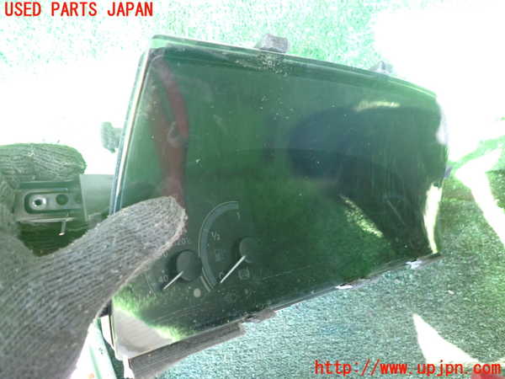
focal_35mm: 25
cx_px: 252
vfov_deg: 54.9
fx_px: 365
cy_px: 190
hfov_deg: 69.4
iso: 400
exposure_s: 1/30
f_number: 2
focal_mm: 4.5
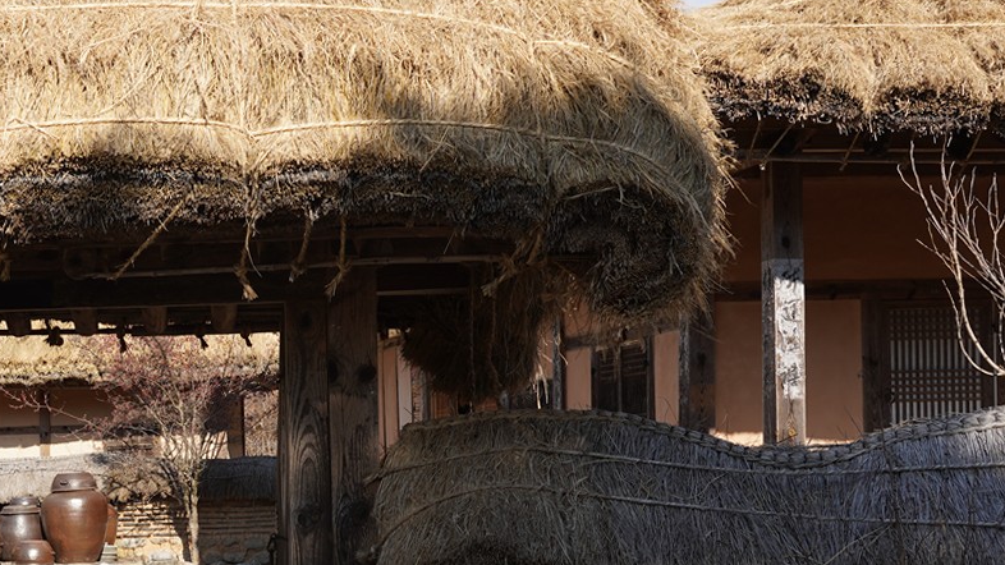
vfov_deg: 15.0
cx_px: 36
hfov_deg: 25.4
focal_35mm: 80
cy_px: 481
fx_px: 2132
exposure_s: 1/100
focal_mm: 30
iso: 100
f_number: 11
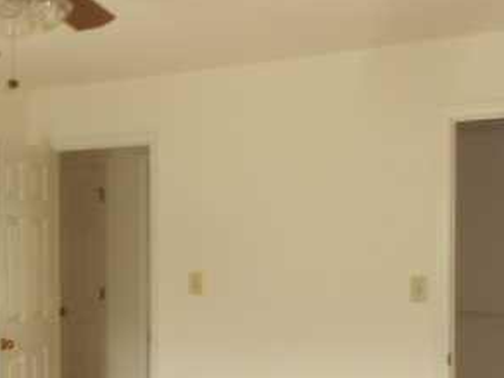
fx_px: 830
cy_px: 242
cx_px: 161
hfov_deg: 33.4
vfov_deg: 25.6
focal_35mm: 57
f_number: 3.2
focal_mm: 4.6
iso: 200
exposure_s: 1/30
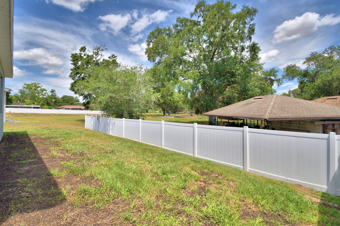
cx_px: 168
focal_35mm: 16
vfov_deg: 73.7
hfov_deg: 96.7
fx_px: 151
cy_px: 107
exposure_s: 1/1250
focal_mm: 10
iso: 100
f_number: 4.5
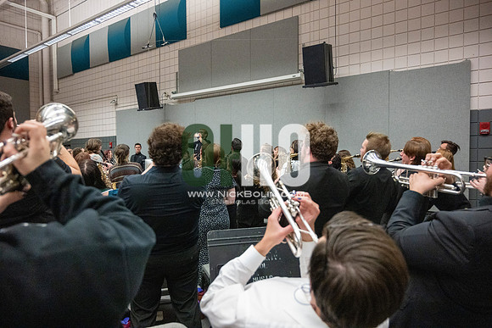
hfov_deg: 73.7
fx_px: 328
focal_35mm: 24
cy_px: 164
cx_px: 246
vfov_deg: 53.2
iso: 10000
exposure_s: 1/500
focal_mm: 24
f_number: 4
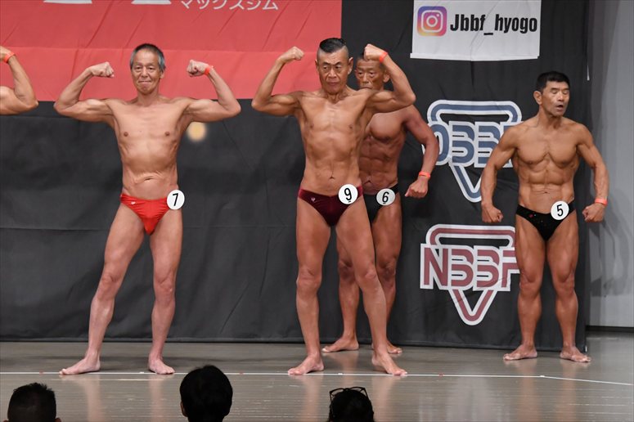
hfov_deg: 10.2
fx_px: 3556
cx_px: 317
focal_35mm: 202
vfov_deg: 6.8
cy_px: 211
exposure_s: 1/400
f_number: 5.6
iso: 5000
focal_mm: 135
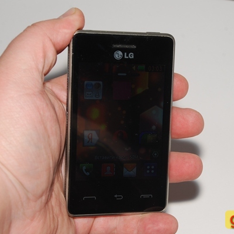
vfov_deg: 17.4
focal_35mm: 100
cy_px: 118
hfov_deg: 17.3
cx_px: 162
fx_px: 765
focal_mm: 52
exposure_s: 1/60
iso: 100
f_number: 11
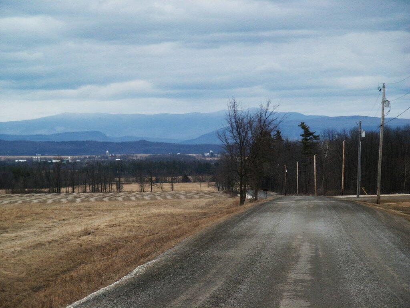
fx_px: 1635
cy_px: 154
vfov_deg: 10.7
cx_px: 205
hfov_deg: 14.3
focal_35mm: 138
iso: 64
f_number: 3.6
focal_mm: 28.16
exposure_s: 1/500
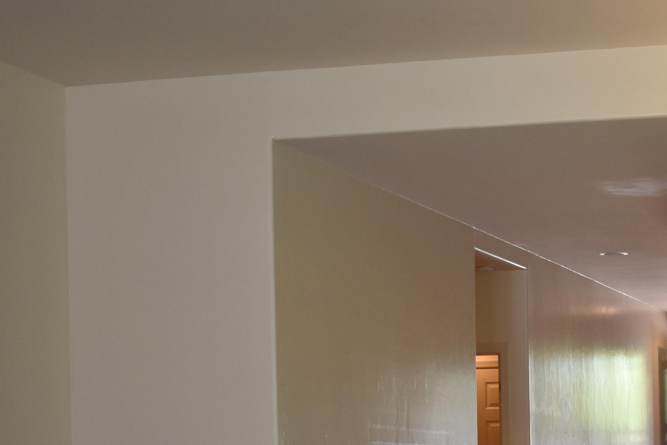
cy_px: 474
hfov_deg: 23.4
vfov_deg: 16.2
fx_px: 1519
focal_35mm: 82
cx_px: 709
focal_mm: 24
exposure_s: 1/160
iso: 800
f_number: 4
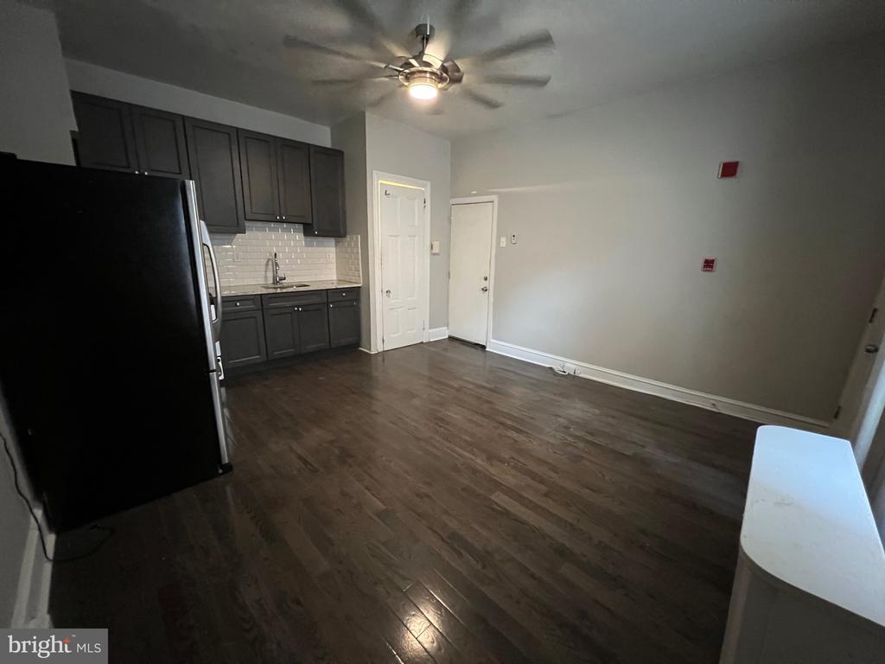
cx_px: 442
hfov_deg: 106.2
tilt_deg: -13.2
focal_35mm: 13
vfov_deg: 89.9
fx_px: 332
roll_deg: -0.9
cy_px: 332
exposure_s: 1/40
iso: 1000
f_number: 1.8
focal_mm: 1.57
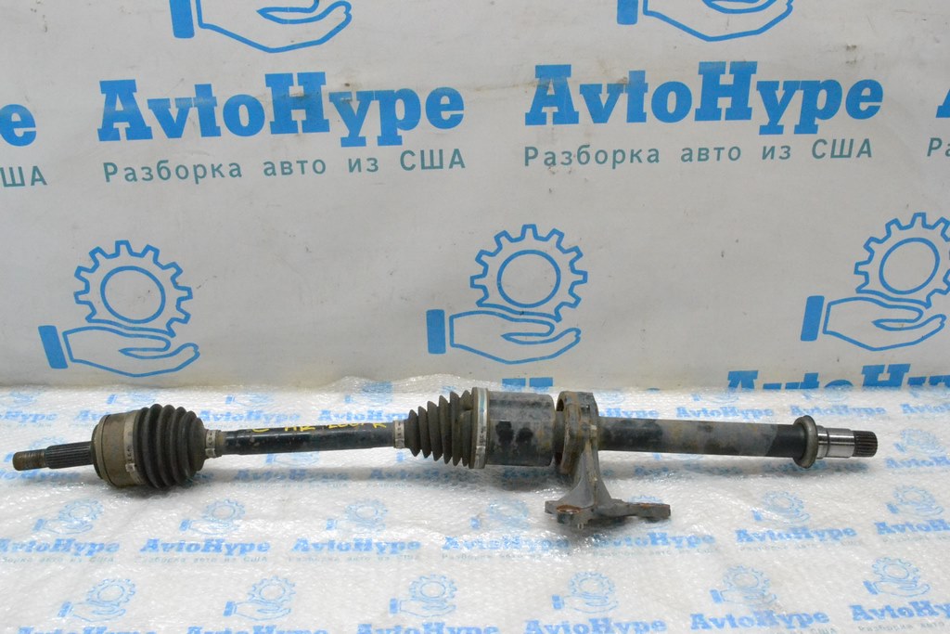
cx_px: 475
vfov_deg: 40.0
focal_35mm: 33
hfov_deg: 57.2
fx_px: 871
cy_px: 317
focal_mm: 22
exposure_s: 1/100
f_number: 14
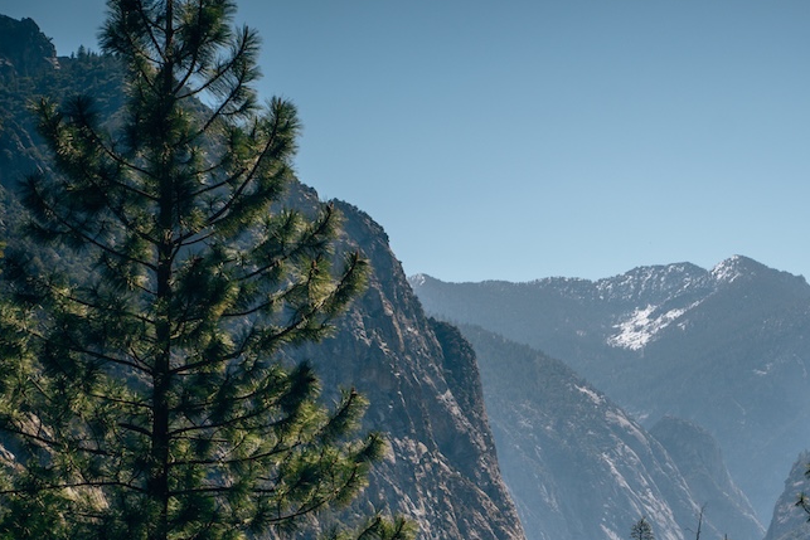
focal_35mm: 140
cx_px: 661
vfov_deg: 9.8
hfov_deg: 14.6
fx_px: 3151
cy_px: 419
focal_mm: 75
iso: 100
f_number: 5
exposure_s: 1/1600
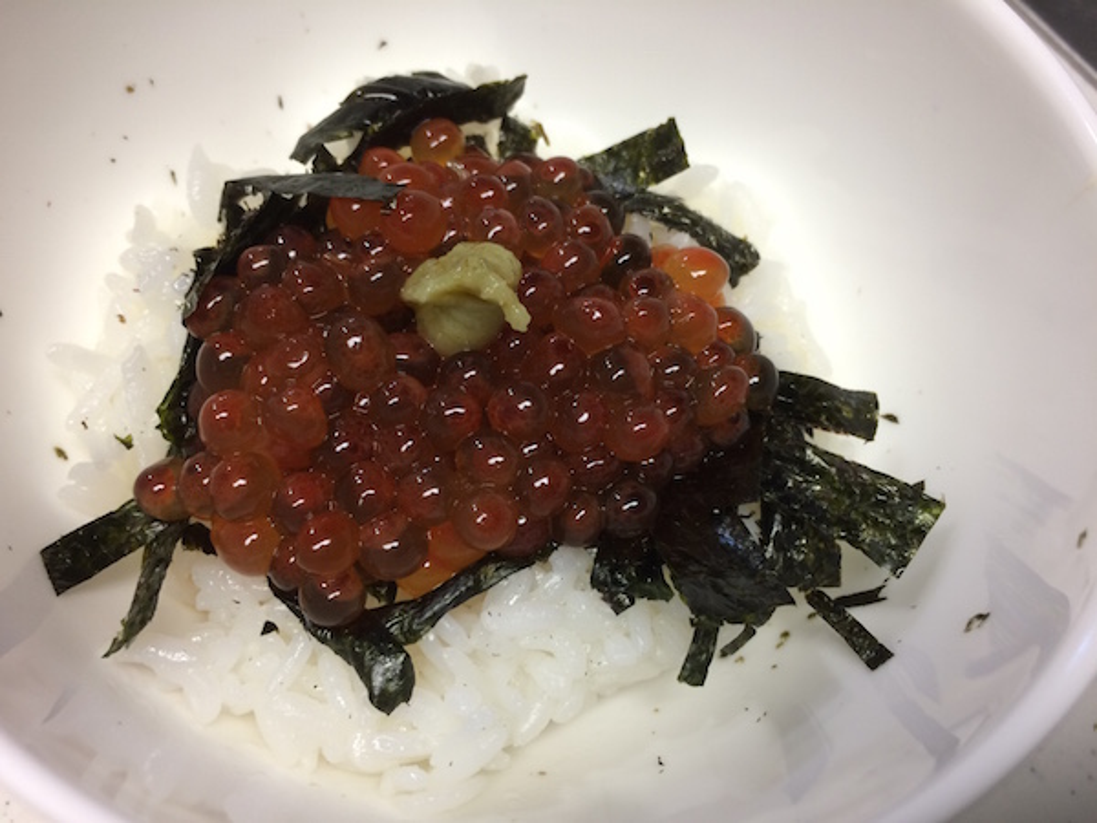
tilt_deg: -61.1
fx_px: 919
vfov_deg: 48.2
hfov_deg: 61.7
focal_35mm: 29
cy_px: 412
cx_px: 548
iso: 80
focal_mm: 4.15
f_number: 2.2
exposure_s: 1/30
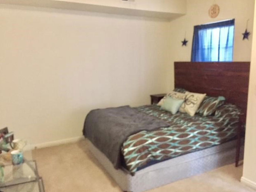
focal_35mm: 30
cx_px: 132
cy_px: 96
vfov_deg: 46.8
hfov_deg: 60.0
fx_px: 222
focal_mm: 4.15
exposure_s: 1/15
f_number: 2.2
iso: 400
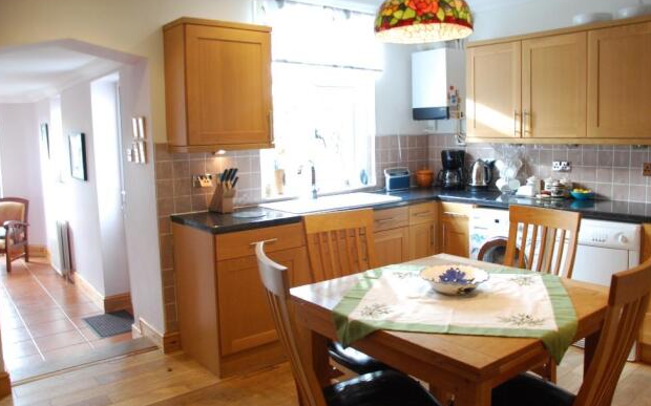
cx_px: 331
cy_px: 181
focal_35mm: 29
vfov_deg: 43.0
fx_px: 514
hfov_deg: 64.7
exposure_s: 1/30
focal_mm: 18
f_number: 3.5
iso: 800
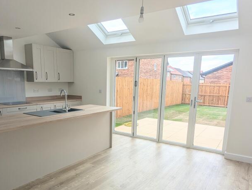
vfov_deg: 50.9
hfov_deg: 65.0
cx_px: 109
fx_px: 197
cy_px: 120
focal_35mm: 27
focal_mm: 2.35
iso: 61
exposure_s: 1/1021
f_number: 2.2
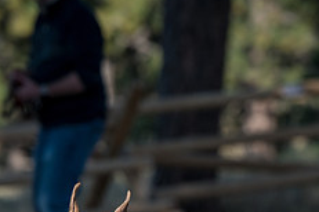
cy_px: 291
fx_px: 4590
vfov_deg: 2.7
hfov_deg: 4.0
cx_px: 93
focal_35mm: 518
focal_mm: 170
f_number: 4
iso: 200
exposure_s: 1/1600
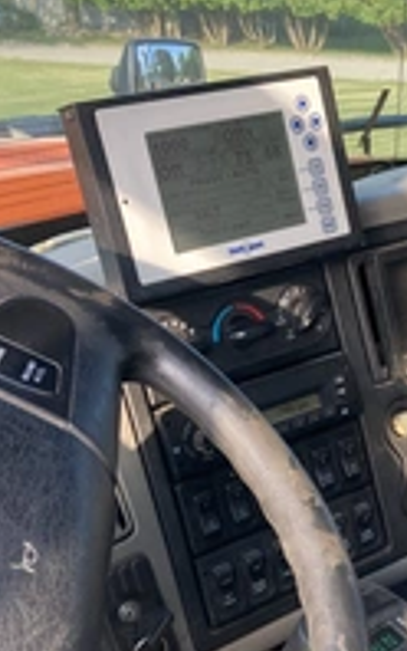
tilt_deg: -19.8
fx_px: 1063
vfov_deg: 33.7
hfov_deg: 20.7
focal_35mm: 60
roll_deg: +0.9
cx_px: 443
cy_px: 437
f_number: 1.8
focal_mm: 3.99
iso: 25
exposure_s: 1/121
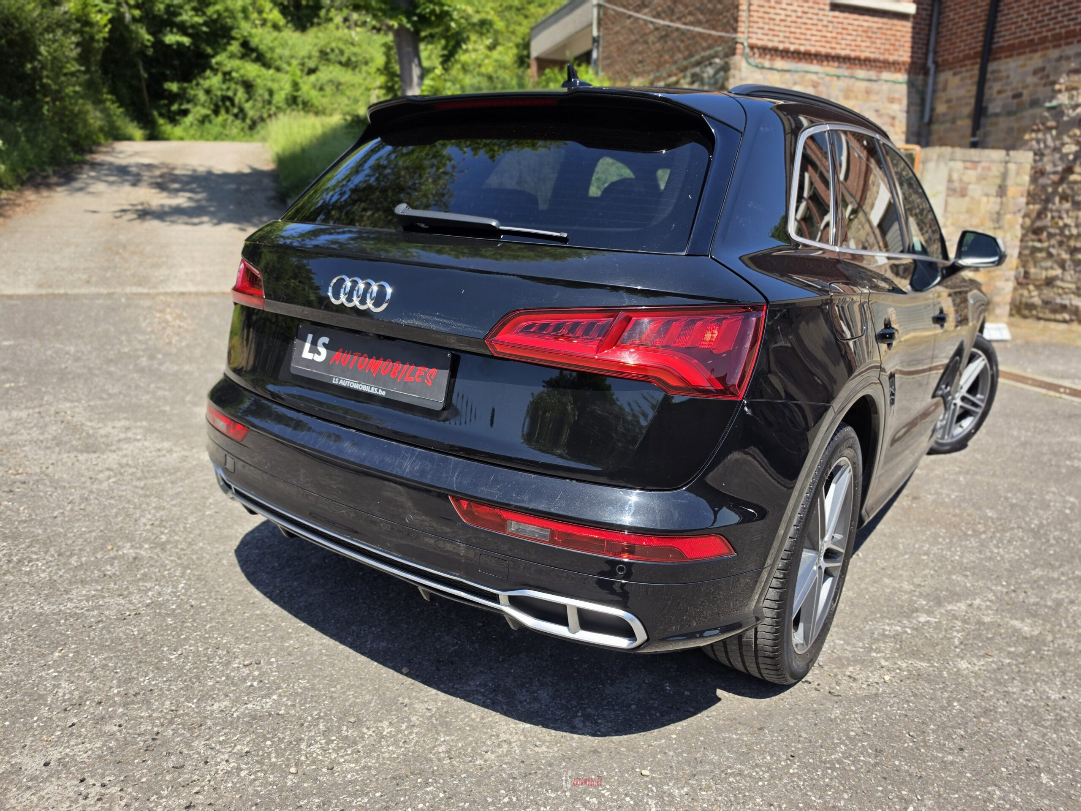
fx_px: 718
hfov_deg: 73.9
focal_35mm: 23
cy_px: 406
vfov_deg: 58.9
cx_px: 540
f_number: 1.4
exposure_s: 1/2812
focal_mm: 6.5
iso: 64
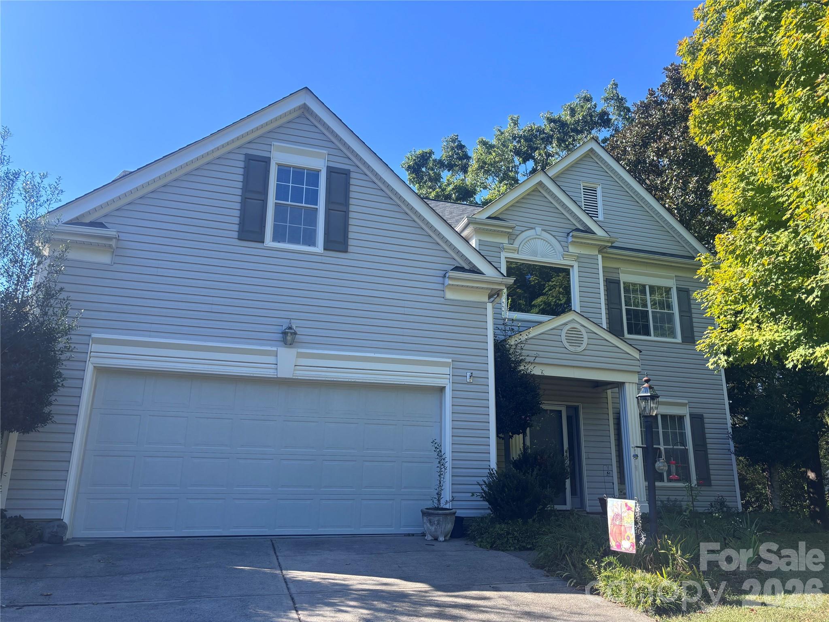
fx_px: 623
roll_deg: -0.6
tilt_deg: +15.9
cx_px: 414
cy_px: 311
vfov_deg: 53.1
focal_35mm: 26
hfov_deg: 67.3
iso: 50
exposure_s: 1/1068
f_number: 1.6
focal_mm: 5.96
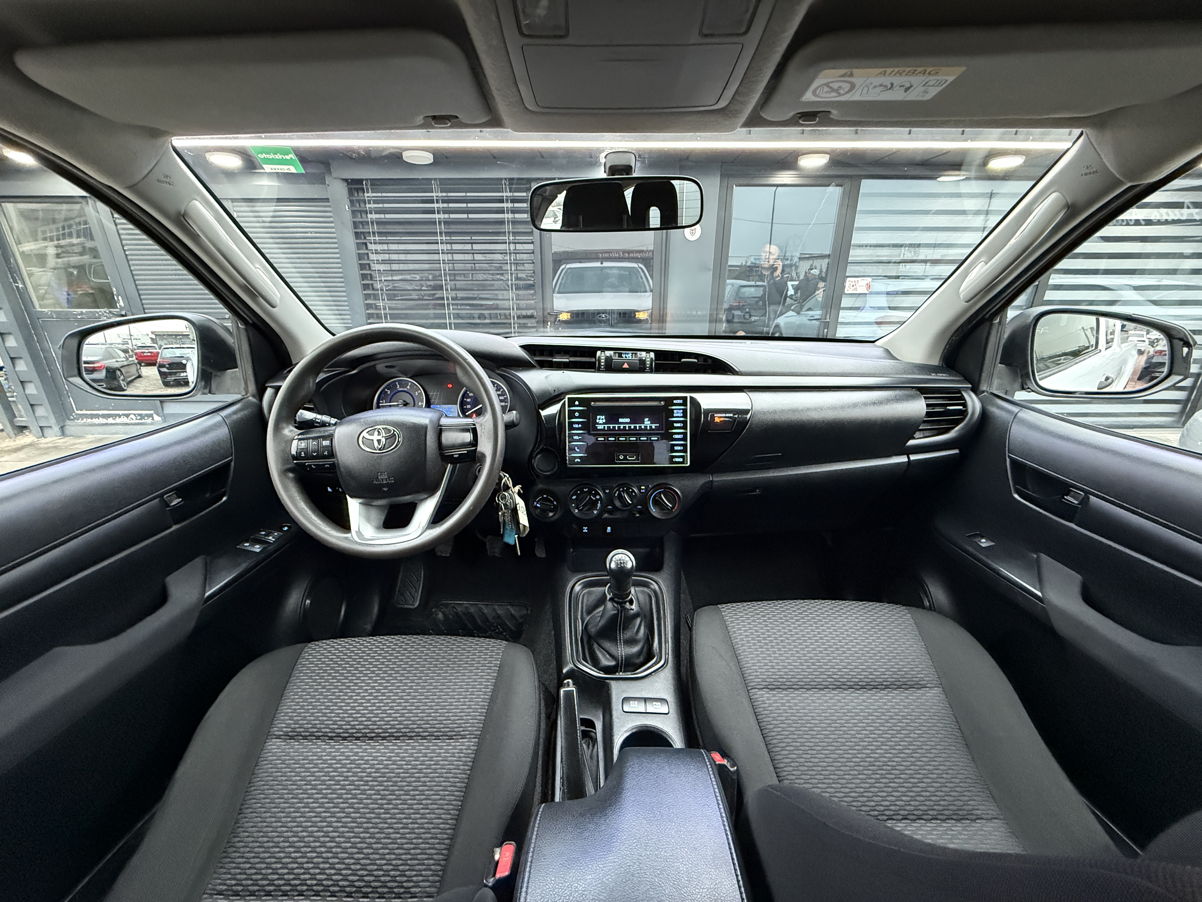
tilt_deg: -19.5
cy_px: 451
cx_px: 601
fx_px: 486
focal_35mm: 14
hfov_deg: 102.1
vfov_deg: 85.7
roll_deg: -0.1
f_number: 2.2
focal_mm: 2.22
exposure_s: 1/50
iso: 800
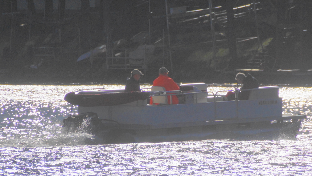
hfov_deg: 4.7
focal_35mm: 456
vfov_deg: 2.7
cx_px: 164
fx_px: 3773
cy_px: 99
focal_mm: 250
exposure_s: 1/800
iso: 100
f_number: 9
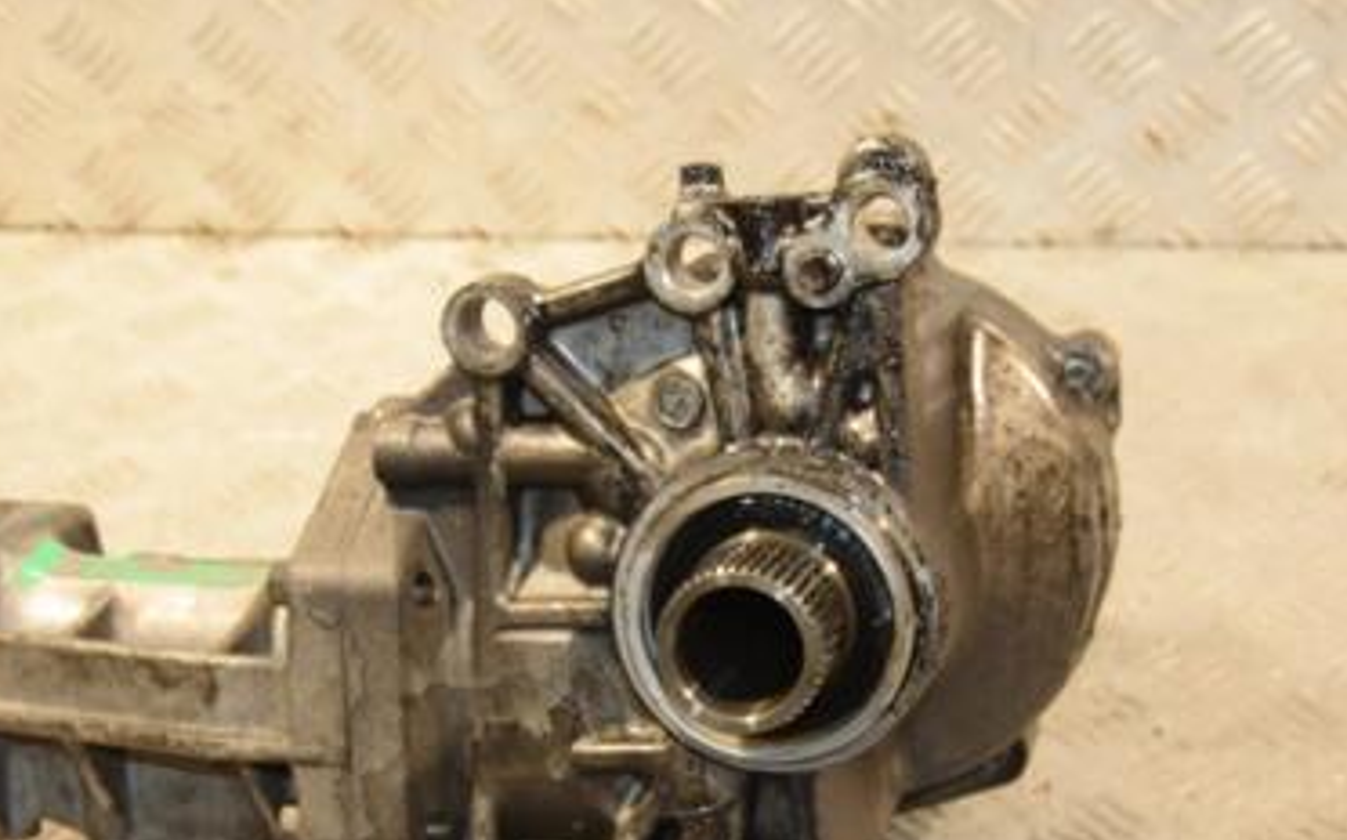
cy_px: 601
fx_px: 2898
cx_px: 702
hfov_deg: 26.2
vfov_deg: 16.4
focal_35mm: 79
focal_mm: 32
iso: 800
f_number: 5
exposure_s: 1/125
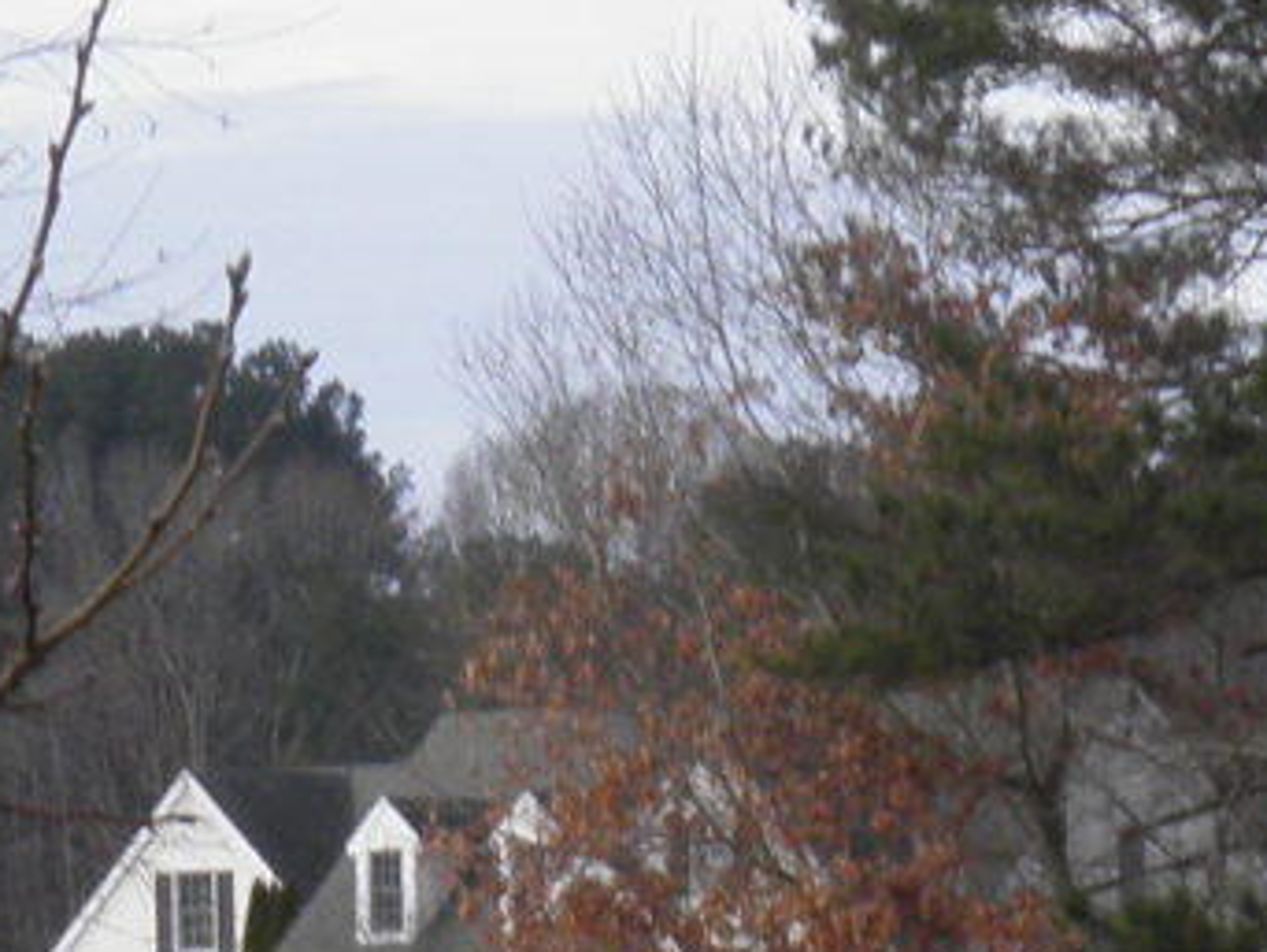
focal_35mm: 293
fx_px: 10732
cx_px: -578
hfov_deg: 6.7
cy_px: 1715
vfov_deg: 5.0
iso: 50
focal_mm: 8.9
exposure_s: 1/160
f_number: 5.5
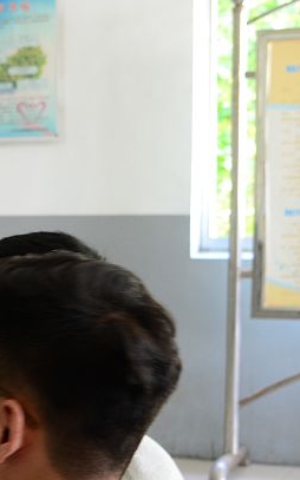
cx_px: -311
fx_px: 1414
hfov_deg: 11.0
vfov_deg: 19.1
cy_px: 364
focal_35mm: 108
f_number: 4
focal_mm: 24
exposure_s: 1/30
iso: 500
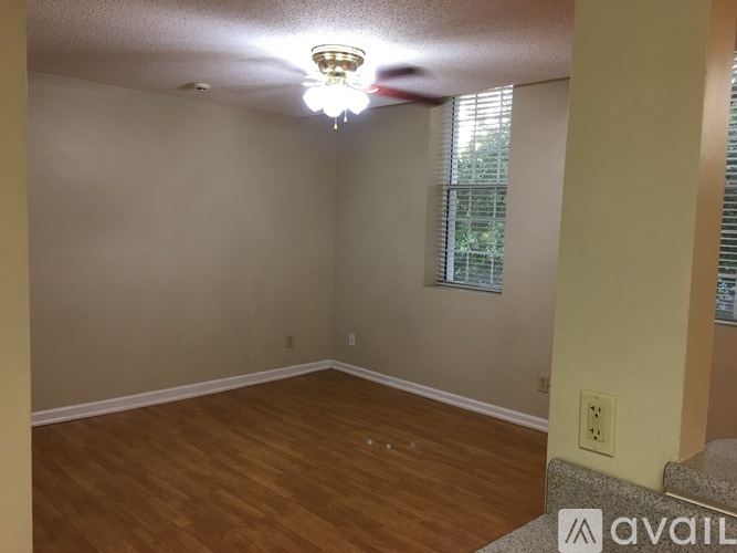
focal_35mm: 29
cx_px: 368
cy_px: 276
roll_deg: -2.4
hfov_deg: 61.7
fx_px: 617
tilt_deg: -3.1
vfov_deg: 48.2
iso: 40
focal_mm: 4.15
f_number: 2.2
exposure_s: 1/15
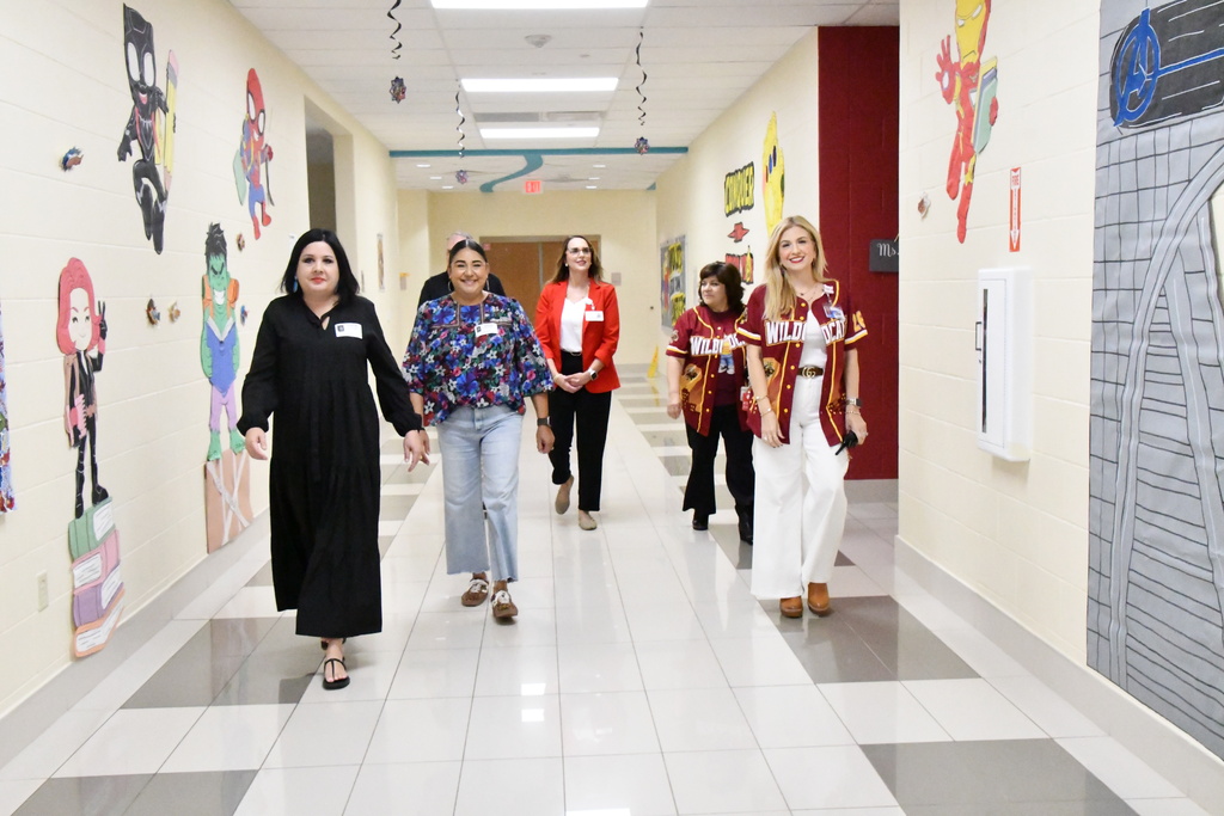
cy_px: 408
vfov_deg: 36.9
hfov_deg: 53.1
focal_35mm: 36
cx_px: 612
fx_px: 1224
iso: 20000
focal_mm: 24
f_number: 10
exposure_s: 1/400
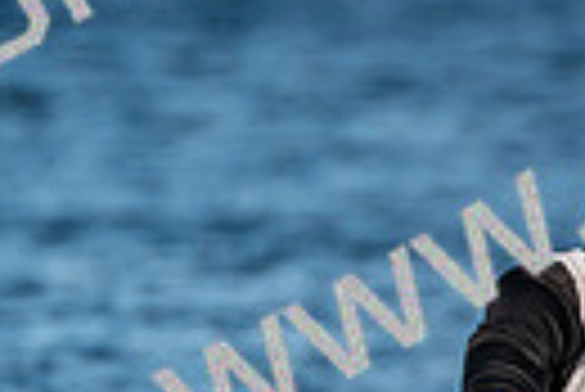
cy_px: 457
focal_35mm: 2674
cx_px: 711
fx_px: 43501
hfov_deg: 0.8
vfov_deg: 0.5
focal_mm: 600
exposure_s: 1/2000
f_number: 6.3
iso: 320
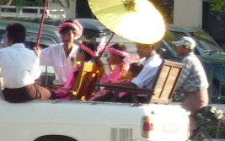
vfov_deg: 3.8
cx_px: 100
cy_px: -14
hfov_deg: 6.1
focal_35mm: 343
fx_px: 2104
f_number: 4.9
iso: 100
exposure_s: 1/125
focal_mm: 13.2
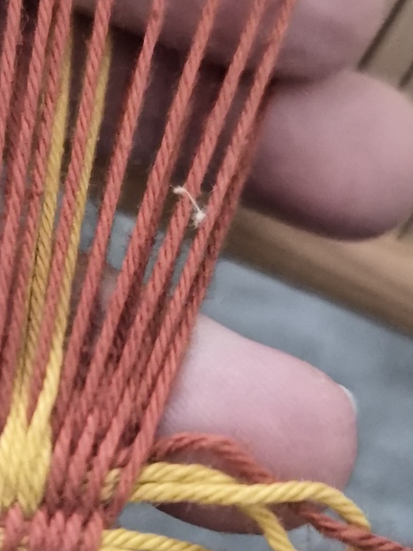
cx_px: 31
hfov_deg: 23.7
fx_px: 955
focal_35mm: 60
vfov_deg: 32.0
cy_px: 348
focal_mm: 5.4
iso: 1600
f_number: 1.8
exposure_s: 1/100
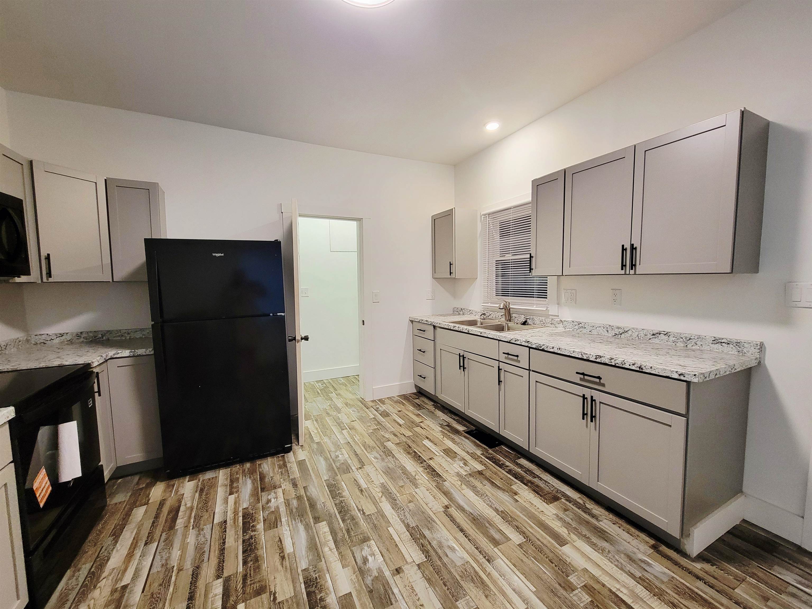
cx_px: 406
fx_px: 305
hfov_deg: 106.2
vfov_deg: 89.9
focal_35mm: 13
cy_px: 304
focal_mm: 2.2
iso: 320
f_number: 2.2
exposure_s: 1/40
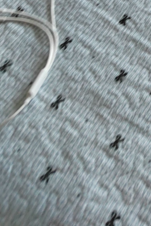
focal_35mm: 86
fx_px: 541
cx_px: 238
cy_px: -171
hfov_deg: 14.6
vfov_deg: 18.8
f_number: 1.9
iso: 1916
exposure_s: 1/60
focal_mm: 5.52
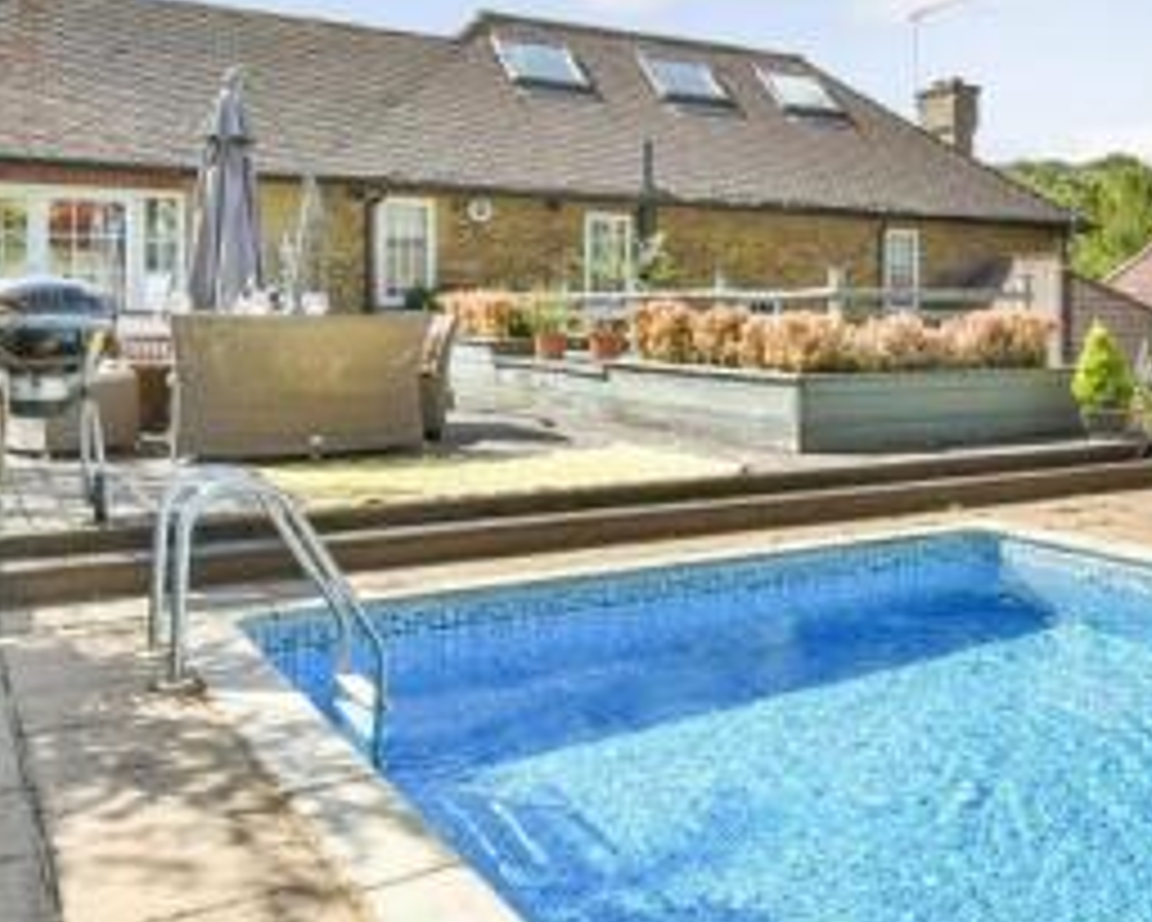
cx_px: 889
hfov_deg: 48.0
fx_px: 1228
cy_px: 326
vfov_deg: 40.8
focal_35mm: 36
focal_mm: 10
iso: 160
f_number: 8
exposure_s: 1/250
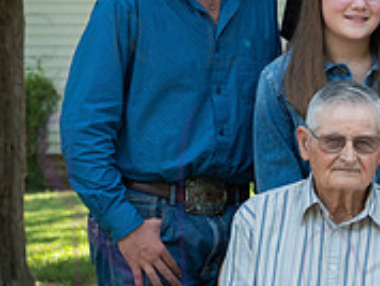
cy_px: 144
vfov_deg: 5.2
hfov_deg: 6.9
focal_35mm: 285
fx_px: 3133
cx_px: 397
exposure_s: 1/160
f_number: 8
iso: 400
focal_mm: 91
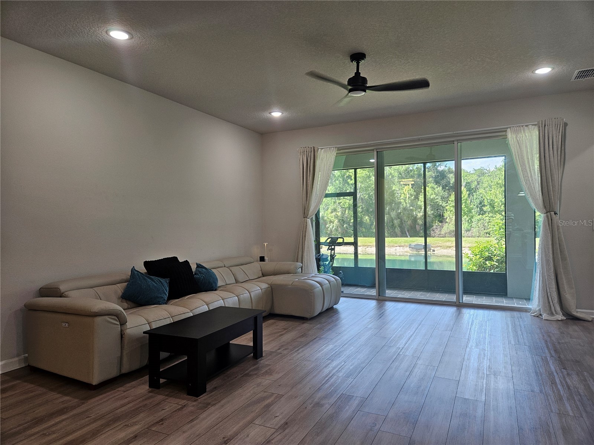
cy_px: 222
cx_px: 297
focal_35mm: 23
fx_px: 395
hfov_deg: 73.9
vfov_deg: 58.9
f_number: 1.8
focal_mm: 5.4
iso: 125
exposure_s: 1/120
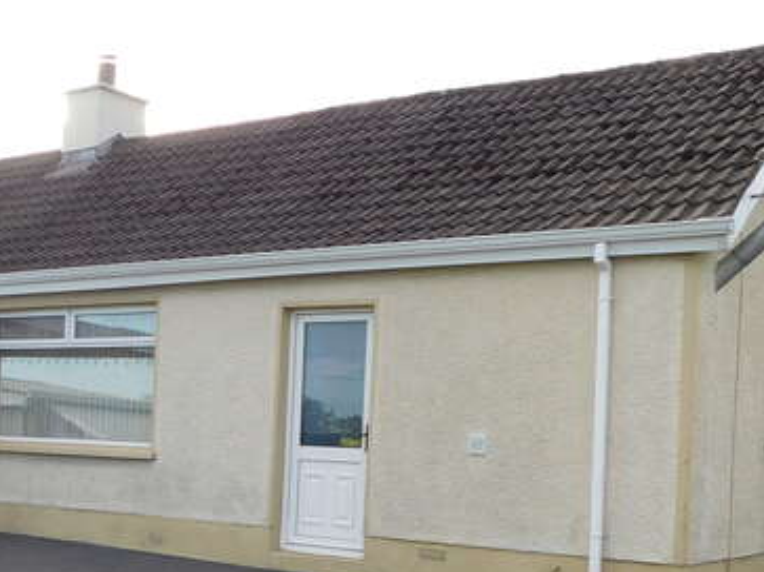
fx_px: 1258
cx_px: 65
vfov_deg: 25.2
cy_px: 451
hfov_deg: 32.0
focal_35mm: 57
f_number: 3
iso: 125
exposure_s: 1/320
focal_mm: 4
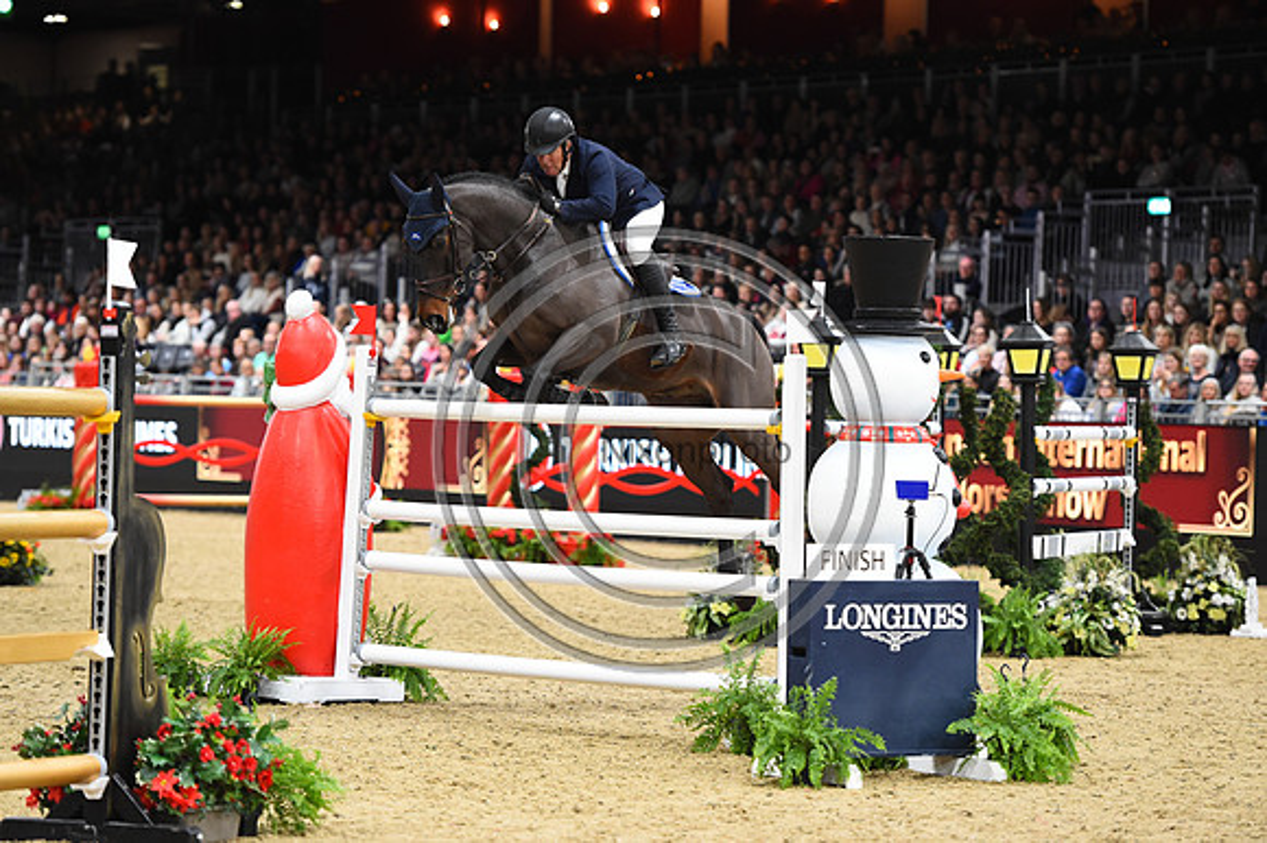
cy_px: 422
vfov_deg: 9.5
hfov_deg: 14.2
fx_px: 5100
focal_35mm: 145
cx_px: 634
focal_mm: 145
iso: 5000
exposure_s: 1/800
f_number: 3.5
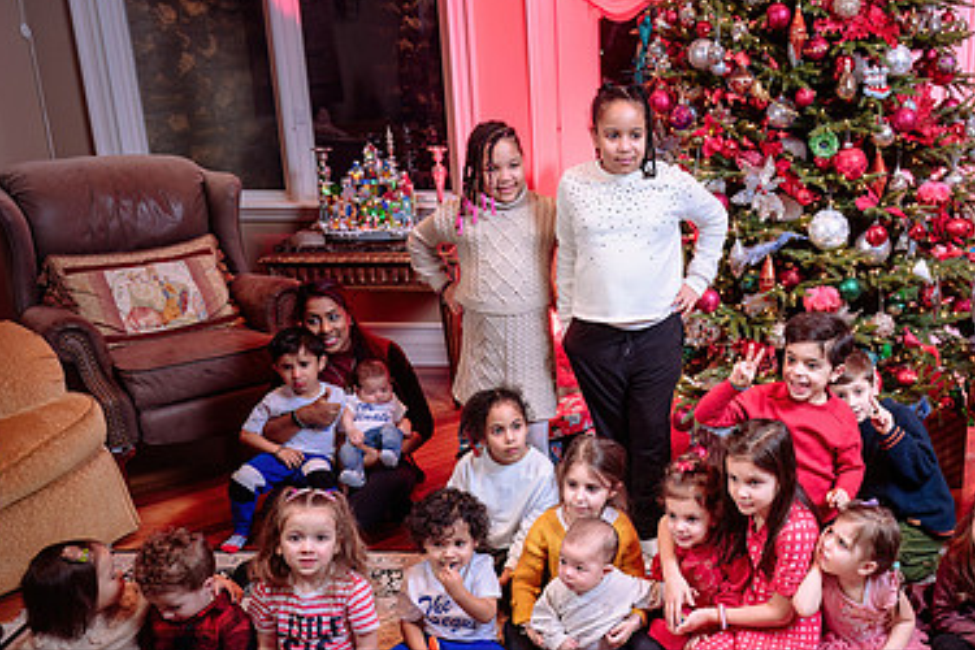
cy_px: 392
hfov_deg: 48.2
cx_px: 697
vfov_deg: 34.1
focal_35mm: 39
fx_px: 1056
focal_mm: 24
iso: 200
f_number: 4.5
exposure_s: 1/60
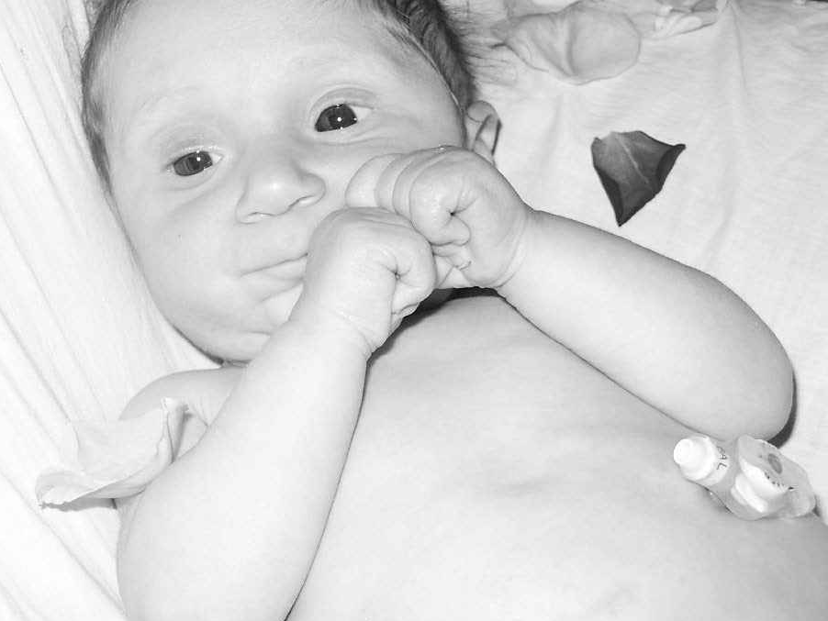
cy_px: 250
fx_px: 1459
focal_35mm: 61
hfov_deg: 31.6
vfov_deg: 24.0
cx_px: 365
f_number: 3.6
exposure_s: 1/30
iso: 100
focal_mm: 8.97
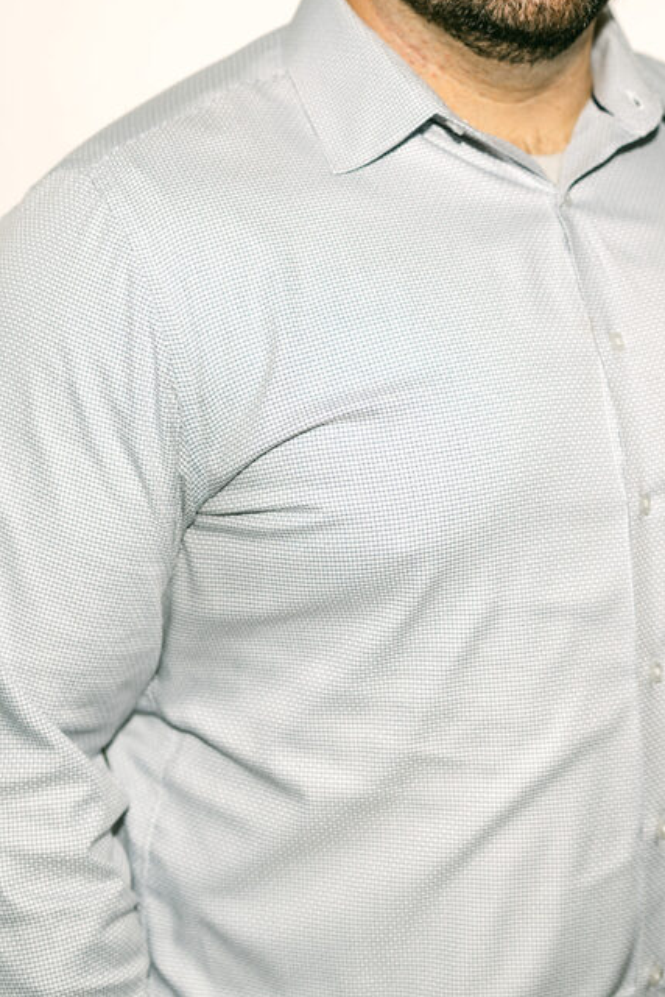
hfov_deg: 17.0
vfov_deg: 25.0
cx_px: 468
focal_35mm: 80
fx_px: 2215
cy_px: 204
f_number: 2.2
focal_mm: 50
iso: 80
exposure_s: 1/100
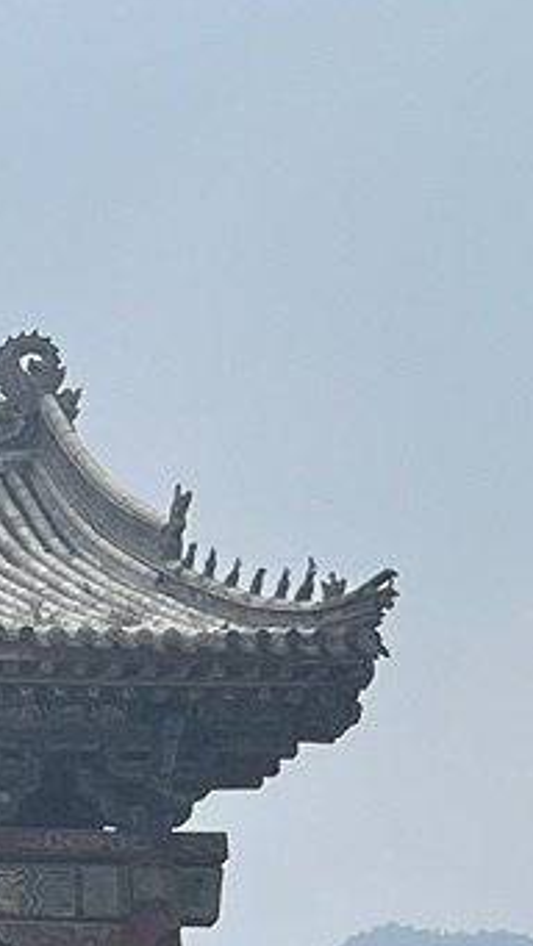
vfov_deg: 11.9
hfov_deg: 6.4
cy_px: 1748
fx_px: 4168
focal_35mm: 166
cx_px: -1288
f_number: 1.6
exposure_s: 1/3876
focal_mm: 5.1
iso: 50
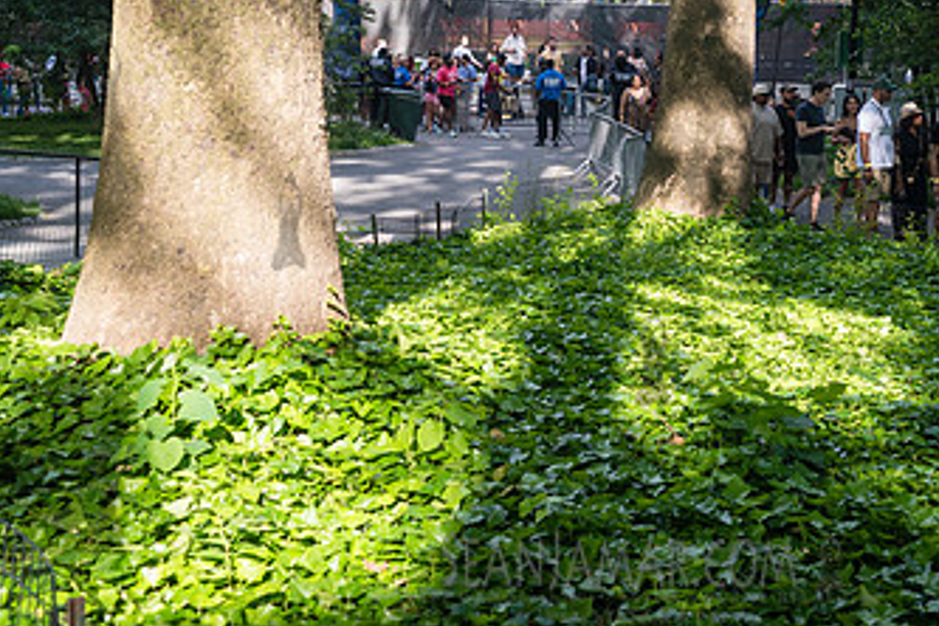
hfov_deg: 32.5
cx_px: 651
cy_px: 83
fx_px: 1591
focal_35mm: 61
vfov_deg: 21.8
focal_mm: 35
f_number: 3.5
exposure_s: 1/640
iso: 400
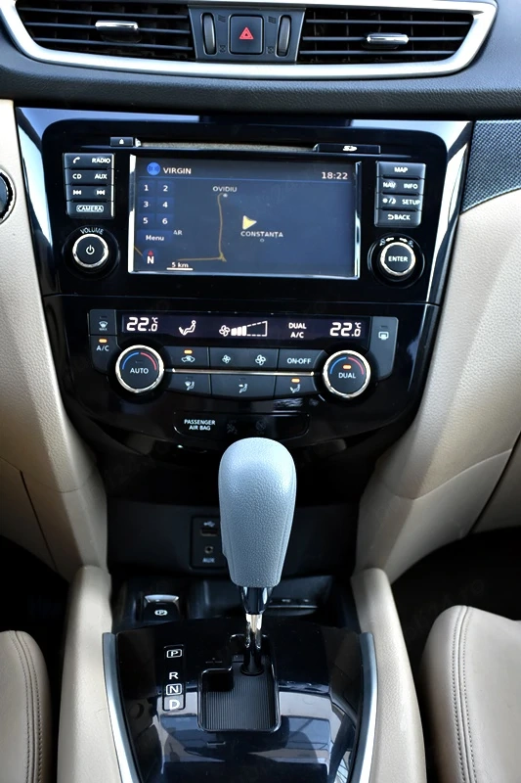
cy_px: 392
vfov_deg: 28.1
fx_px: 1564
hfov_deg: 18.9
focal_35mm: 72
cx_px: 260
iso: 1000
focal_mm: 48
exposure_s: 1/60
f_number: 4.5
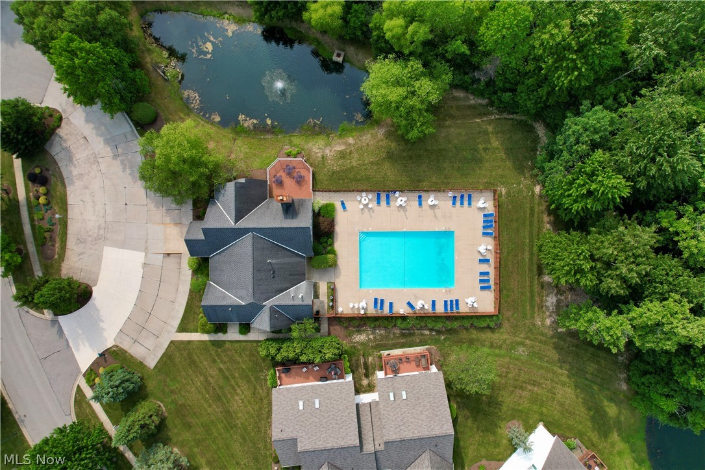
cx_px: 352
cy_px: 235
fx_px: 431
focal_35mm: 22
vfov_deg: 57.2
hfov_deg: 78.6
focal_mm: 8.38
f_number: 2.8
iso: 100
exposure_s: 1/1250
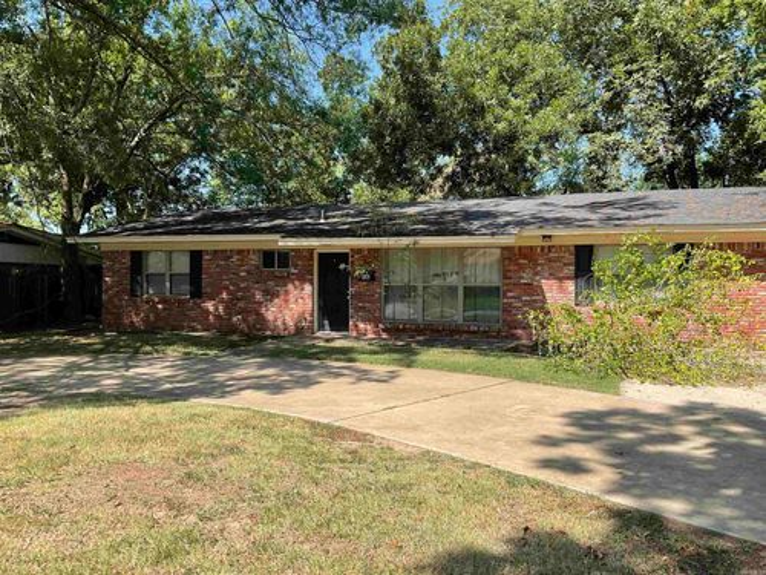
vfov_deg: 48.2
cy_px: 288
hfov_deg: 61.7
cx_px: 383
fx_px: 642
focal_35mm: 29
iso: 16
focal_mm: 3
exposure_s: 1/855
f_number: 1.8
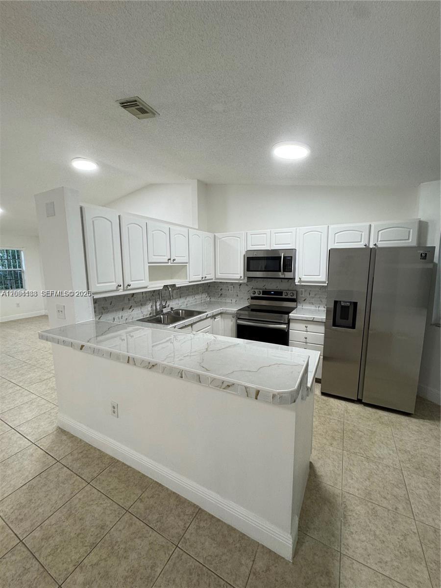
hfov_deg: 85.7
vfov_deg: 102.1
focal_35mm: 14
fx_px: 238
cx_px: 220
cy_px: 294
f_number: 2.2
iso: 160
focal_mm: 2.22
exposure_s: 1/60
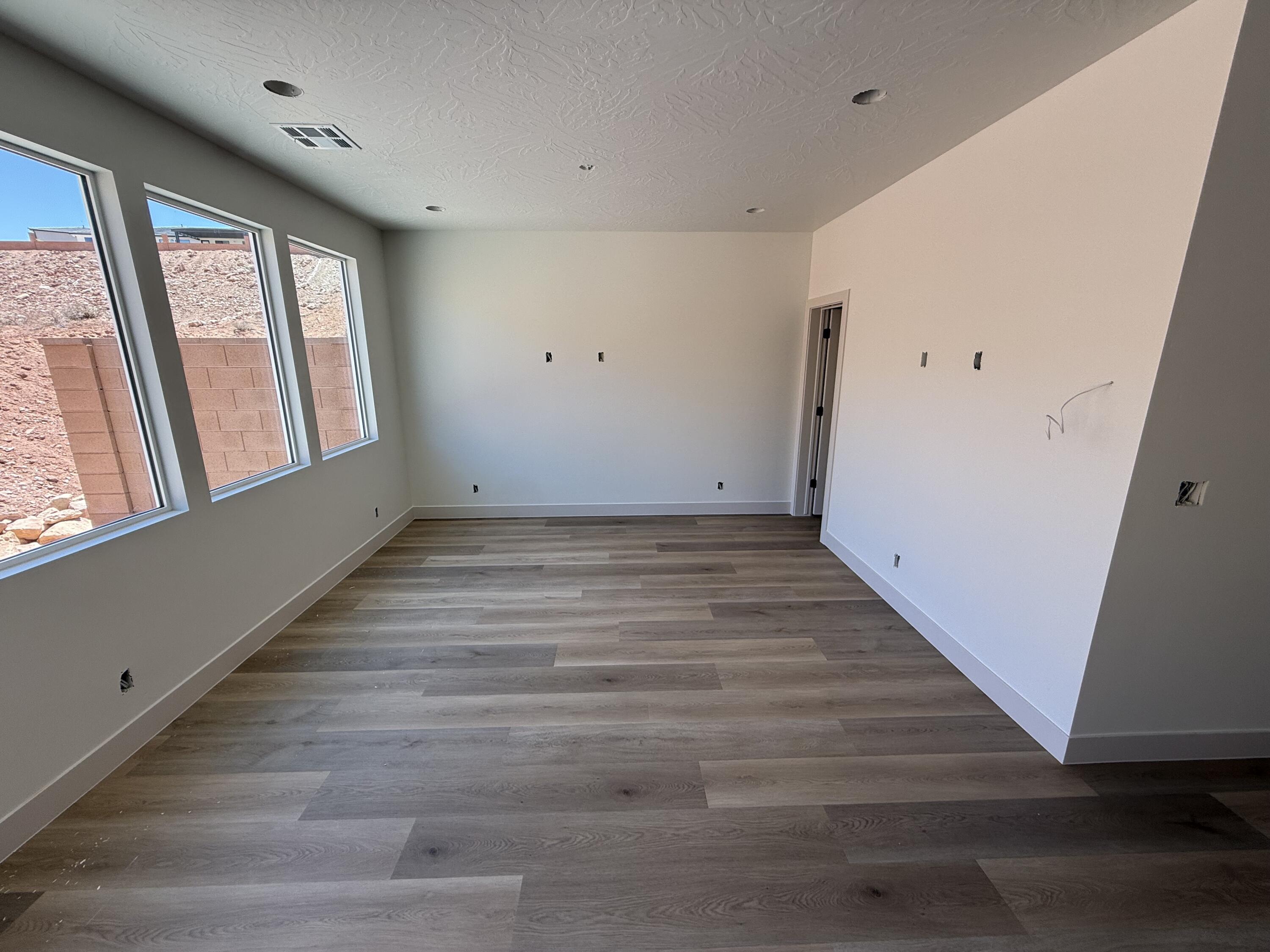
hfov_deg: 102.1
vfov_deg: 85.7
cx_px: 635
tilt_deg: -13.4
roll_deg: +0.2
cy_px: 476
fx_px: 514
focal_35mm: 14
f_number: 2.2
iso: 50
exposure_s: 1/164
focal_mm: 2.22
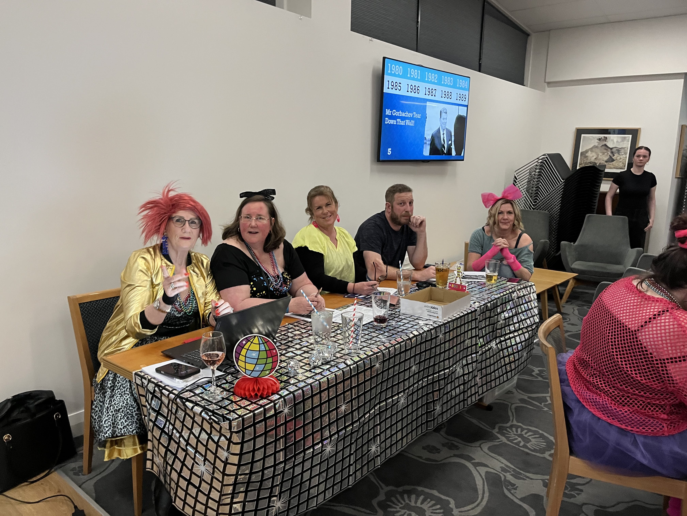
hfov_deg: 67.3
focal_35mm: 26
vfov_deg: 53.1
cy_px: 258
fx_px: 516
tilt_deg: -10.4
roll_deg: -1.2
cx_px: 344
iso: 500
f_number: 1.6
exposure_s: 1/43
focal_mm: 5.1
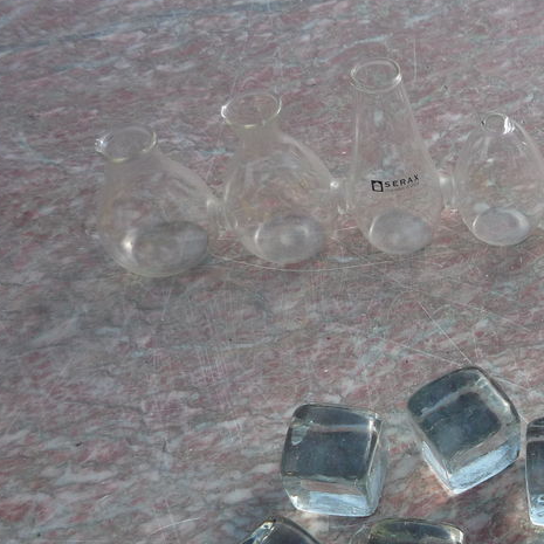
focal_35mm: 57
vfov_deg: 29.7
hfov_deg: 28.2
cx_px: 549
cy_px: 393
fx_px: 1013
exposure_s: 1/400
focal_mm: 5.2
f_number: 4
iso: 100
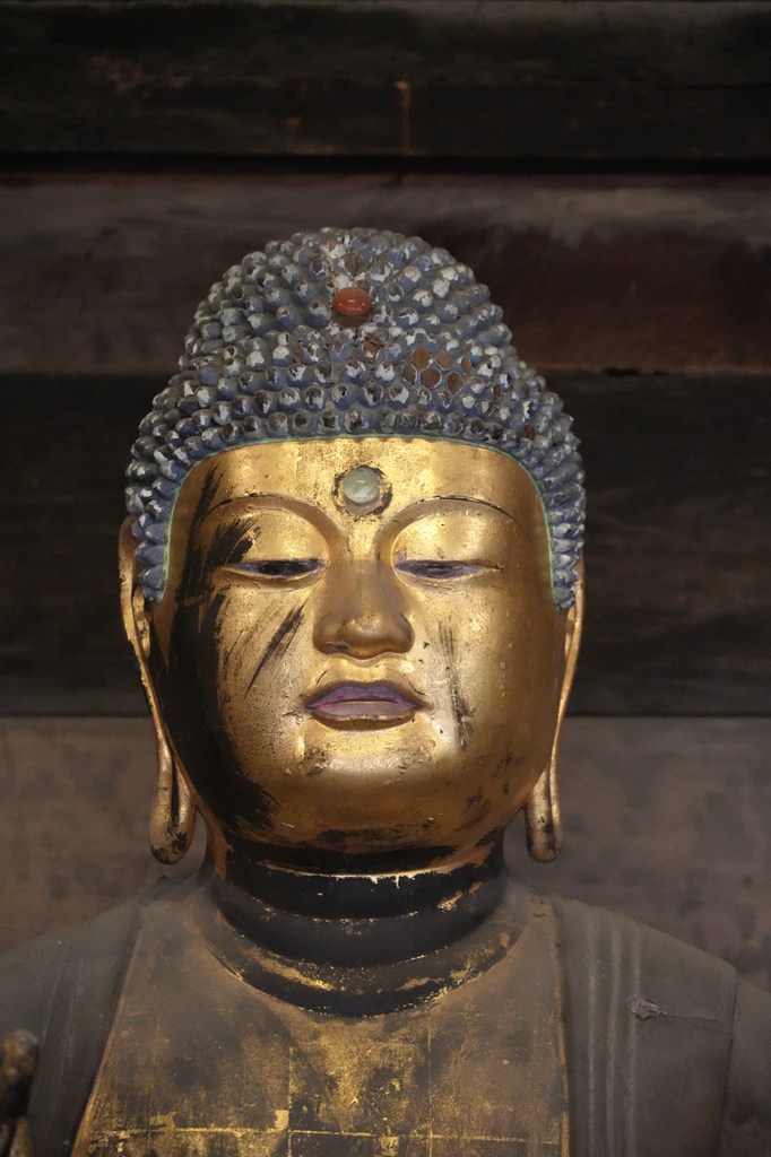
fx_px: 3247
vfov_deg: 20.2
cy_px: 578
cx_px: 386
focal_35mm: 101
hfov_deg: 13.5
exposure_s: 1/160
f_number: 4
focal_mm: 101
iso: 10000
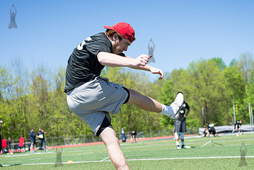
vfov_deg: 23.7
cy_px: 120
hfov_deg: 34.9
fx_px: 402
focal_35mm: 57
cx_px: 151
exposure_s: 1/2000
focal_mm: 35
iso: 125
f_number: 3.2
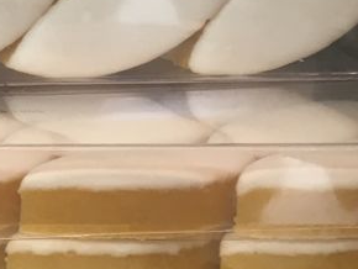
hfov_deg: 13.2
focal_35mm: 128
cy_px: 42
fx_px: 1325
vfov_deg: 11.5
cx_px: -373
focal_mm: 4.15
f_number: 2.2
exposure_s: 1/33
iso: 64
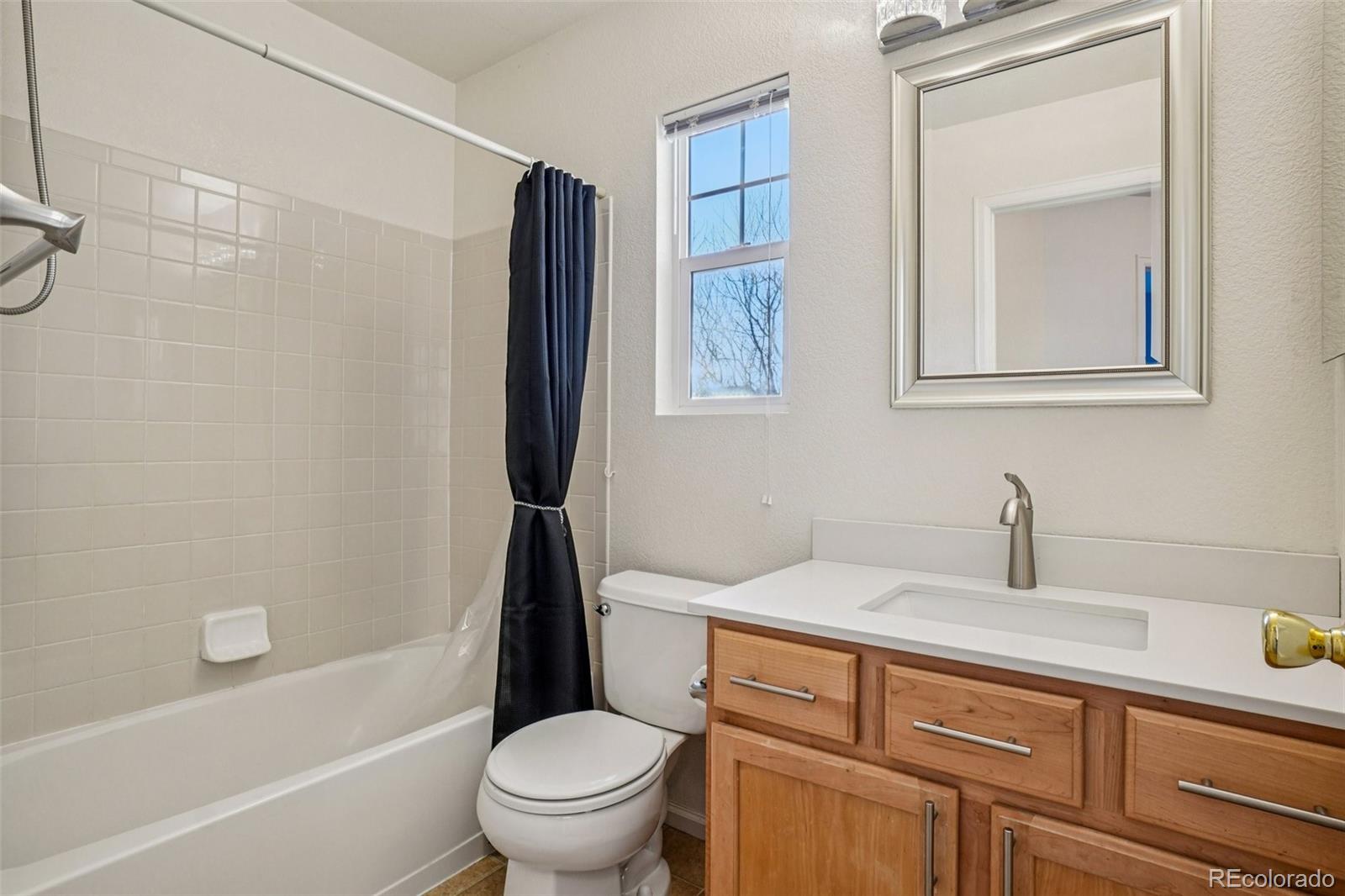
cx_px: 672
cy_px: 448
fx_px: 616
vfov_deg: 72.0
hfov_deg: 95.0
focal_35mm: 16
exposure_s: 1/25
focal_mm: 11
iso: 400
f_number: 8
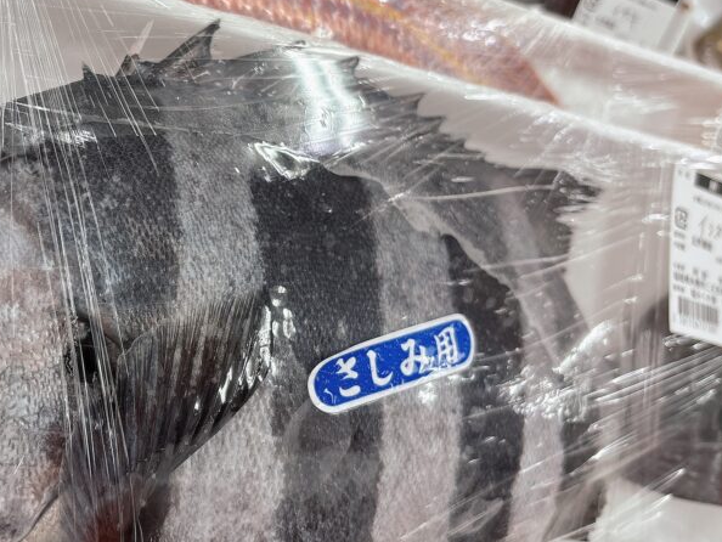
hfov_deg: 43.6
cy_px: 192
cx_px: 194
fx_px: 876
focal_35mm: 42
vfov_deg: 34.1
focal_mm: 5.96
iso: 64
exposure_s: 1/60
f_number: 1.6
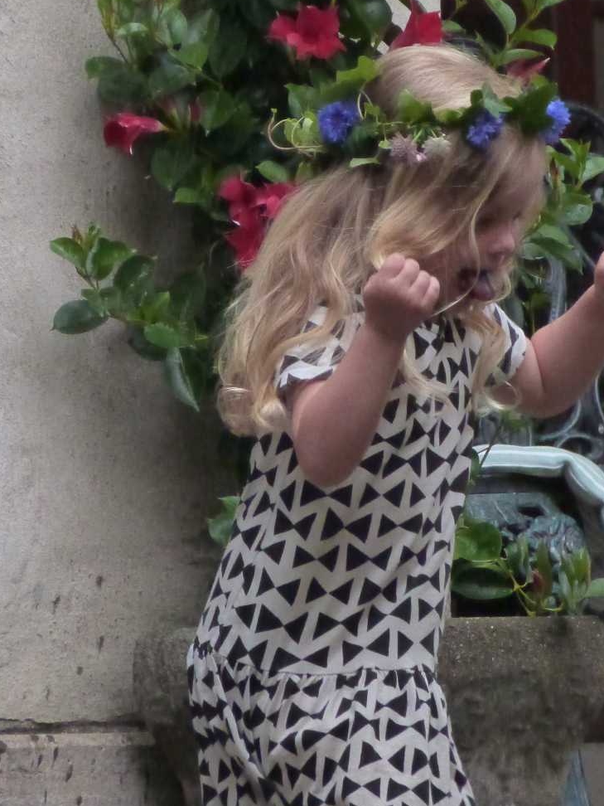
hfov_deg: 1.7
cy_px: 313
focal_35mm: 900
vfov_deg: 2.2
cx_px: 368
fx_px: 20938
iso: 1250
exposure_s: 1/400
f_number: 5.2
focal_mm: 108
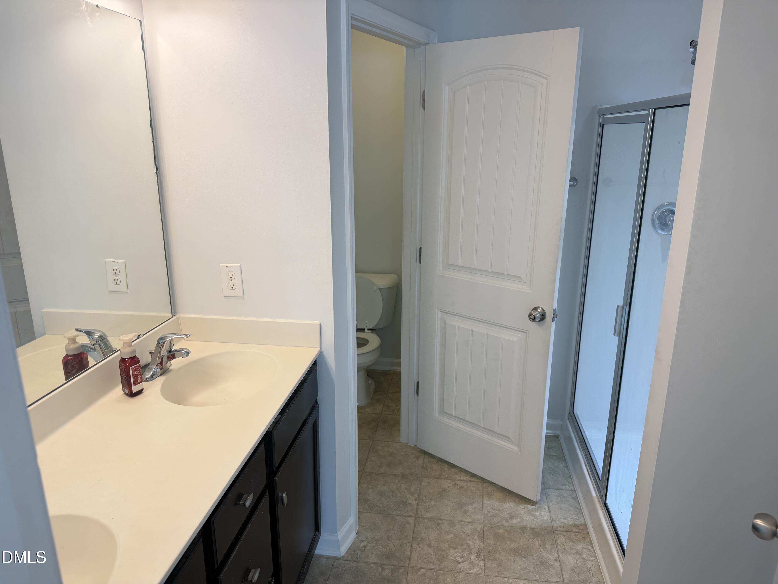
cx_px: 389
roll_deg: +0.1
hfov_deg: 71.6
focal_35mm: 24
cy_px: 292
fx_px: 539
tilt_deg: -15.5
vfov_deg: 56.8
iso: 100
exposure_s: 1/120
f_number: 1.78
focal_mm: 6.76
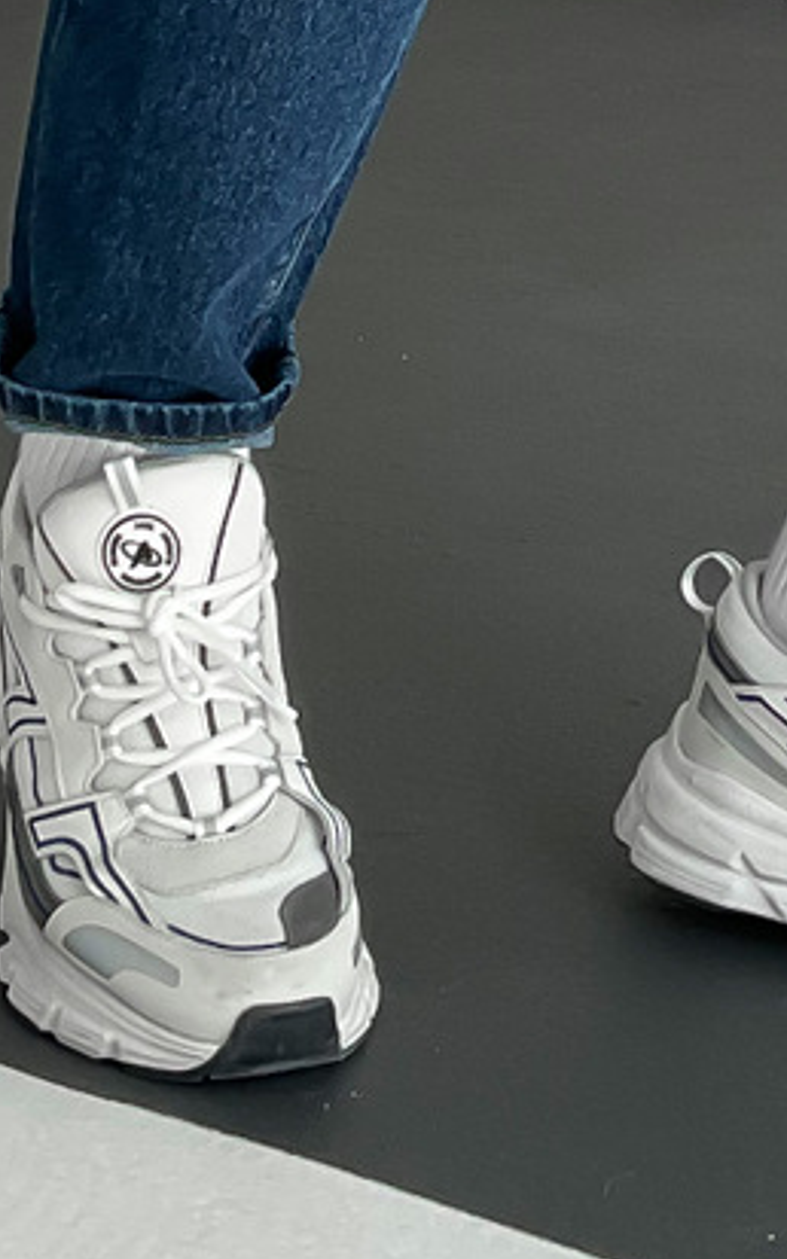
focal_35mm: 119
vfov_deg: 16.4
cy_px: -479
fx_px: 4085
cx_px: 598
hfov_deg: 11.0
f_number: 1.8
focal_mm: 3
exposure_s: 1/290
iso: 16
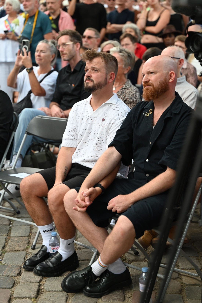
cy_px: 152
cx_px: 101
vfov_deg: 27.4
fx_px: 624
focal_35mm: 74
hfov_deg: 18.4
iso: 400
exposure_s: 1/200
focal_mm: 74
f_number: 2.8
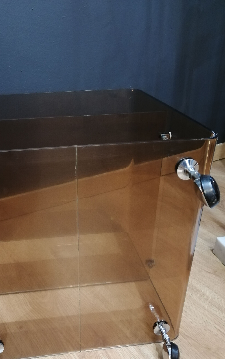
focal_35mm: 33
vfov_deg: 57.9
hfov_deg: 37.8
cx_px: 72
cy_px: 205
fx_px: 324
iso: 640
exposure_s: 1/20
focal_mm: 3.95
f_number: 1.8
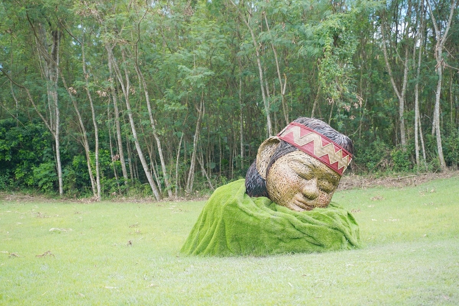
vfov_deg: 18.2
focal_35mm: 75
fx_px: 956
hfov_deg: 27.0
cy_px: 153
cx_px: 230
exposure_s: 1/160
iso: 250
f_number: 4
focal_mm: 75
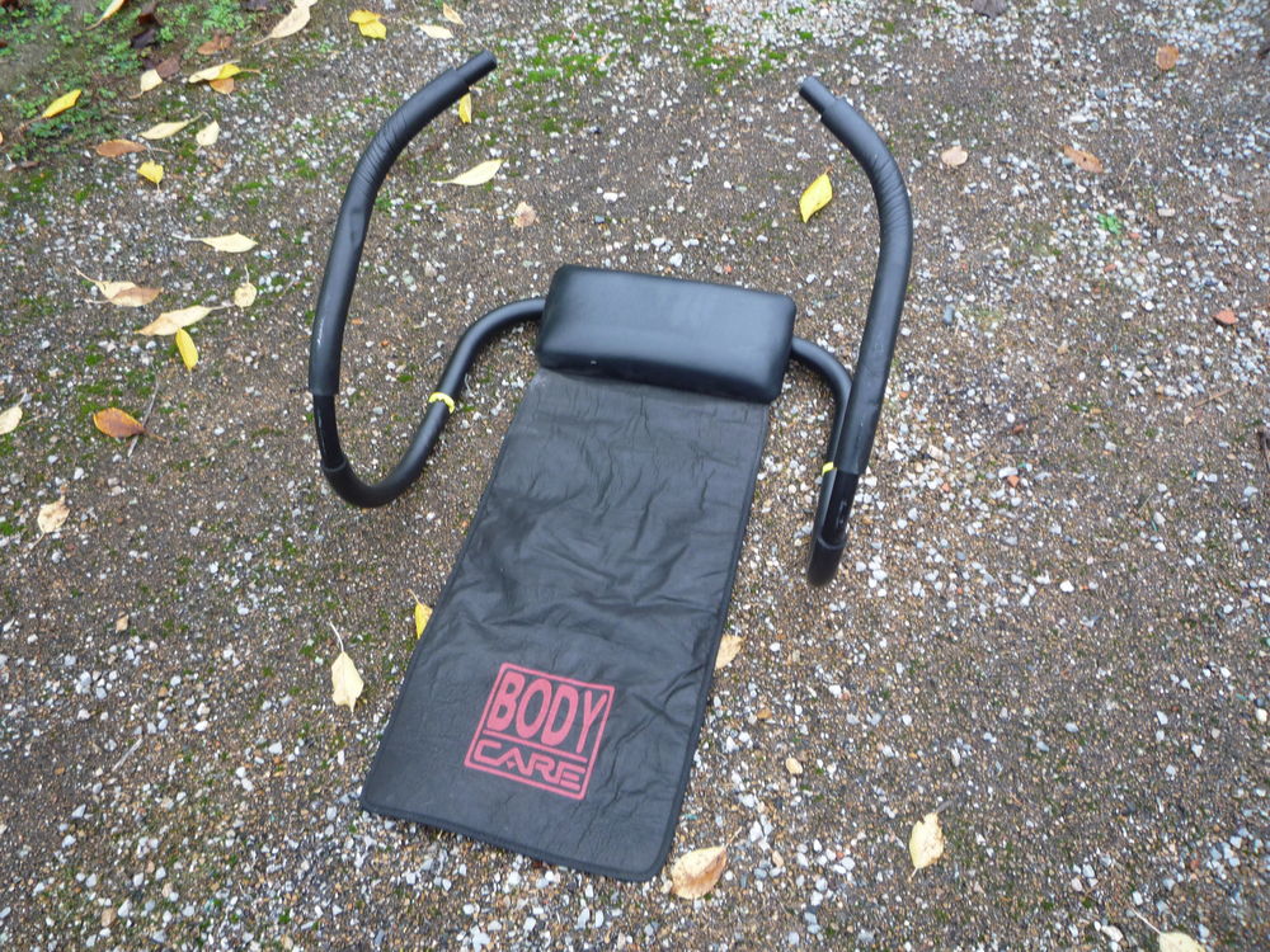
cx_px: 635
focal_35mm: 30
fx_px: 1101
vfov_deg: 46.8
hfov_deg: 60.0
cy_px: 476
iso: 125
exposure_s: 1/30
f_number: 3.3
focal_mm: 5.2
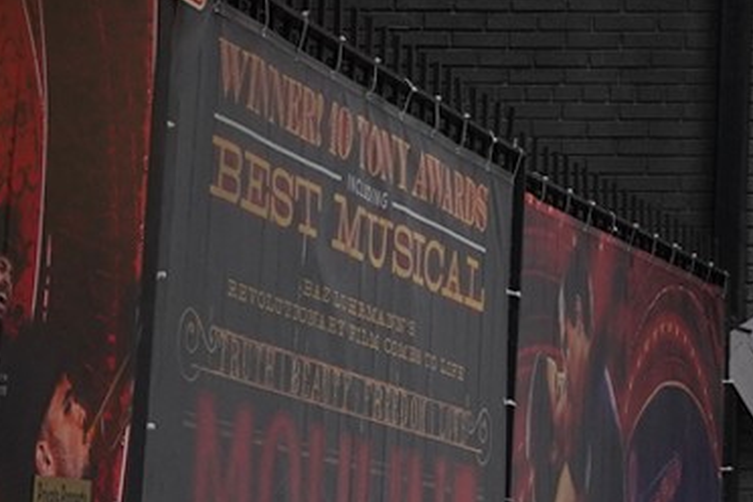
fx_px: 3932
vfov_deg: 7.3
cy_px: 14
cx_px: 1557
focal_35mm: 188
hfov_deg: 10.0
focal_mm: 35
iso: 800
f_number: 11
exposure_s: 1/100
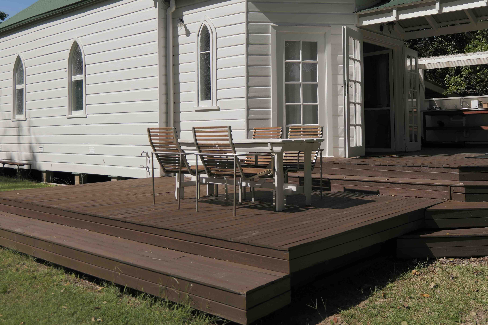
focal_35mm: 36
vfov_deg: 36.4
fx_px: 488
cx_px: 272
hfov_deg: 53.0
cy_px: 103
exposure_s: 1/1600
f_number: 3.8
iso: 100
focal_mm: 25
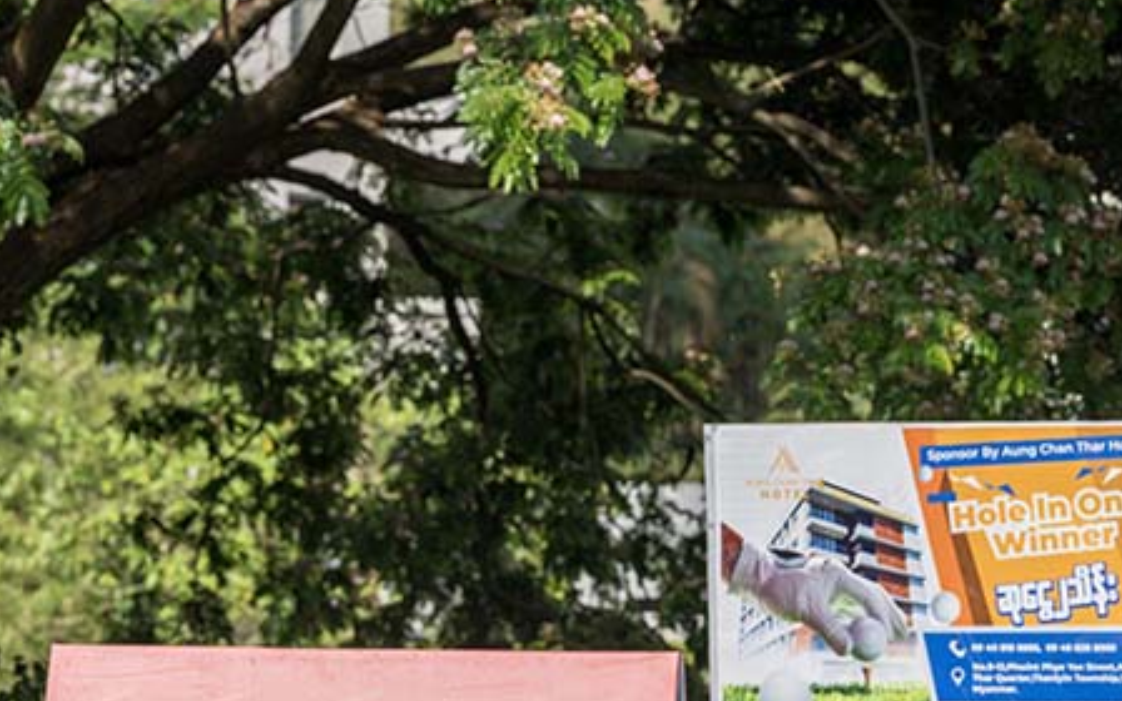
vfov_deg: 5.2
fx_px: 7675
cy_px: 361
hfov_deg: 8.3
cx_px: 263
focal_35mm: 251
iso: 640
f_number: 4.5
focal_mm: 115
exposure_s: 1/5000
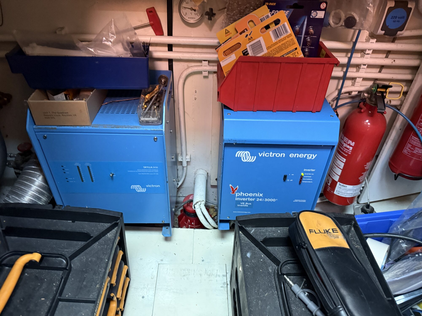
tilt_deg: -38.7
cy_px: 158
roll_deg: -1.8
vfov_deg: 56.8
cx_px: 211
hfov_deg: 71.6
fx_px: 293
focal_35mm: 24
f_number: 1.78
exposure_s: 1/46
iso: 800
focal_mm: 6.76
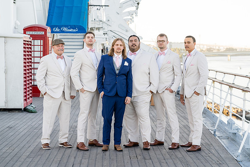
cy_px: 84
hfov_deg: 23.9
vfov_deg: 16.1
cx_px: 125
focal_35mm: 85
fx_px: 590
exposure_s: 1/250
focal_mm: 85
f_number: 5
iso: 320
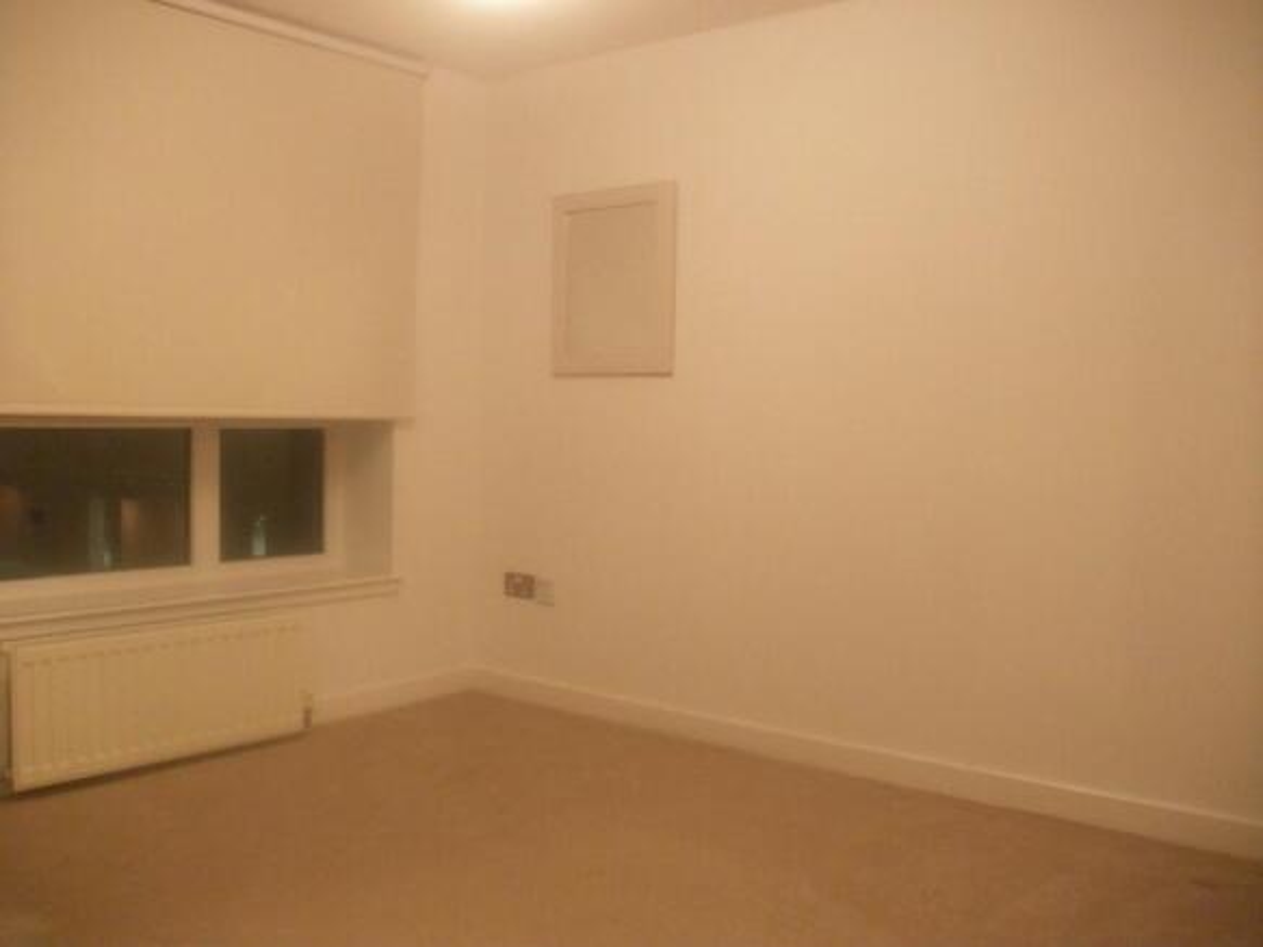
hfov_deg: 58.4
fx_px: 1131
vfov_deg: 45.4
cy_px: 474
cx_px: 632
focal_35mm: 31
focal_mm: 5.7
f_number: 2.9
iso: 320
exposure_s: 1/12.8
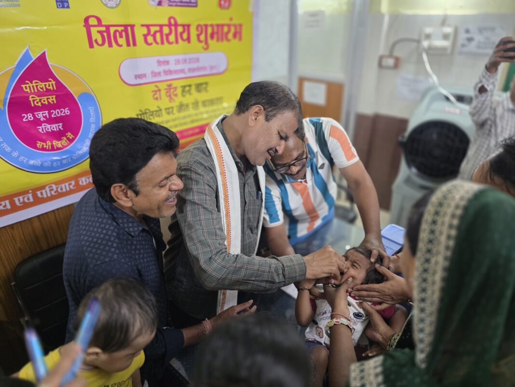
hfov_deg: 73.9
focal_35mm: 23
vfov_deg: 58.9
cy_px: 194
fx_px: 342
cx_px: 258
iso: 800
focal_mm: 6.3
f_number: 1.7
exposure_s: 1/100
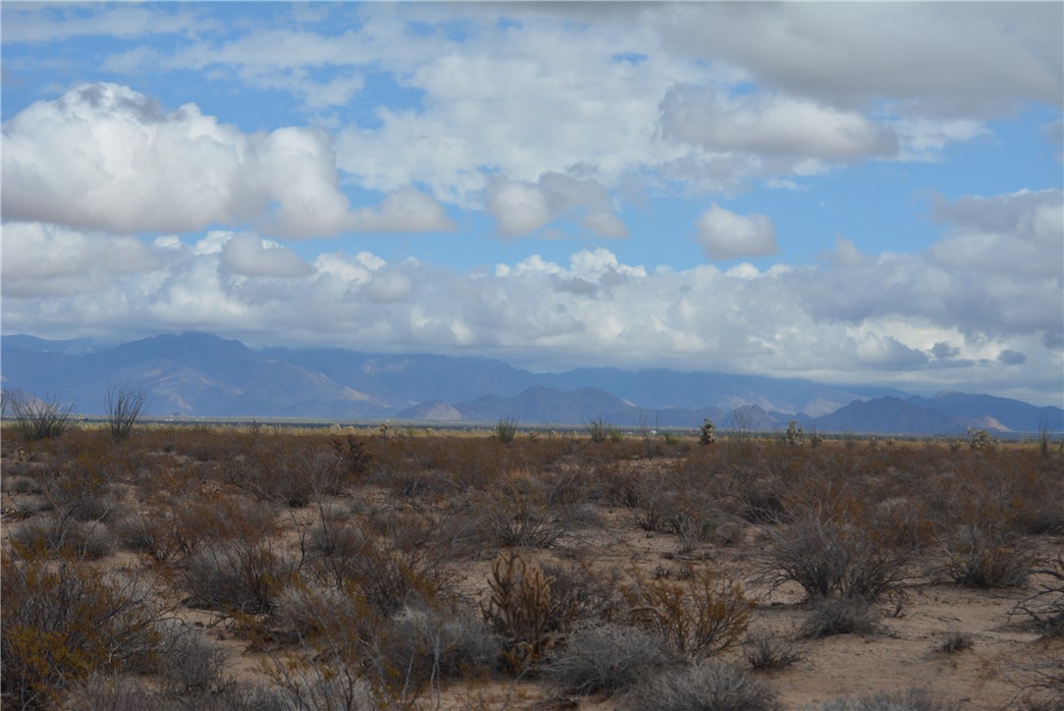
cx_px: 532
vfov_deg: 16.6
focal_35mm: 82
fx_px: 2440
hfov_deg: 24.6
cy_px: 356
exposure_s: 1/2000
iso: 400
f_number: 8
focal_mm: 55
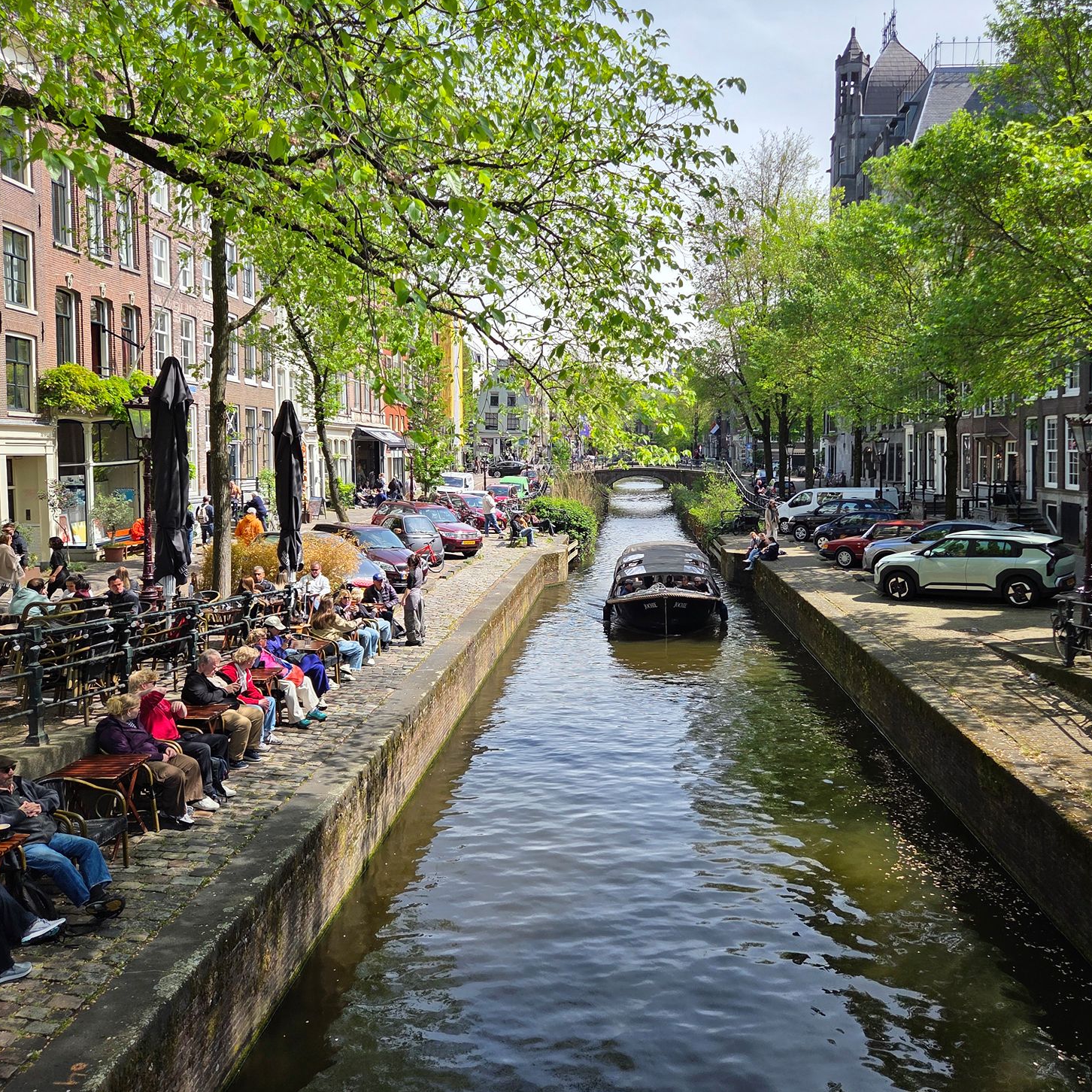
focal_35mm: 28
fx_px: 999
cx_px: 626
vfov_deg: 57.3
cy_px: 532
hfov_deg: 57.1
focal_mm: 5.4
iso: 80
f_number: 1.8
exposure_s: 1/3336
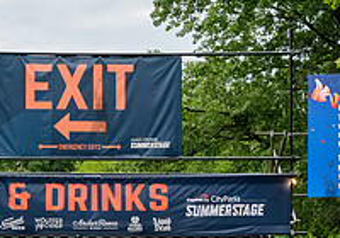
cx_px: 81
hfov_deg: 15.2
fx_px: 1266
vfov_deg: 10.6
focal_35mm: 132
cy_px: 286
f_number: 4.5
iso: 4000
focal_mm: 38
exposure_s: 1/2500
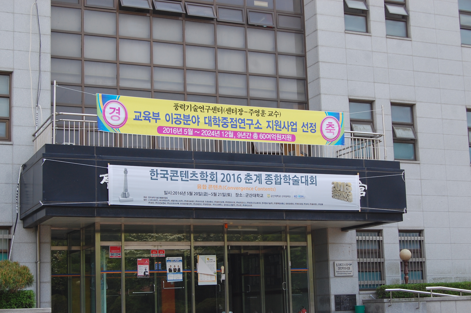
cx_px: 226
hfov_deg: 30.5
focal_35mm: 66
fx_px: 863
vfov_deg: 20.6
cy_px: 180
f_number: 7.1
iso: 200
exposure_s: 1/200
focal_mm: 38
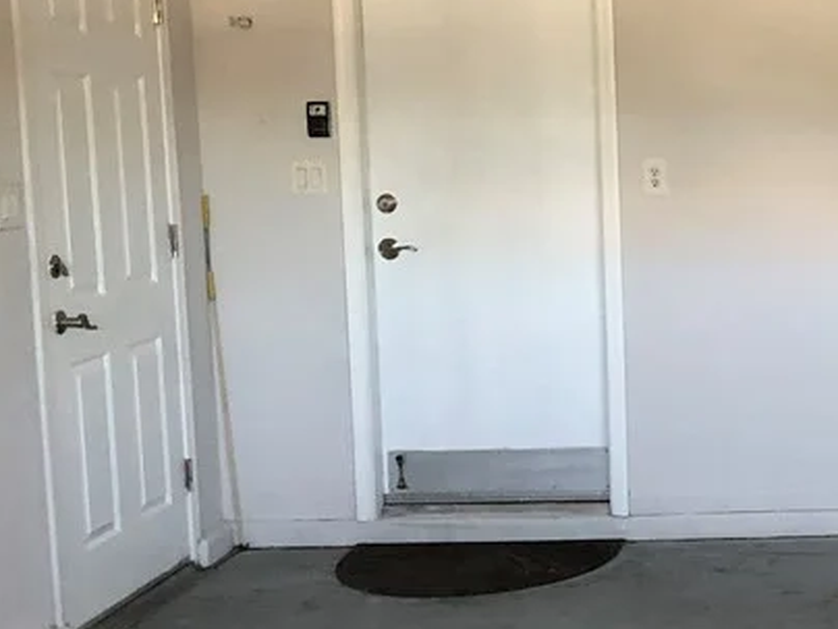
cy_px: 305
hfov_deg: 24.5
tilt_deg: -5.8
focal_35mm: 71
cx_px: 1037
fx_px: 1719
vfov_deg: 20.7
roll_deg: -0.5
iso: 64
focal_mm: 3.99
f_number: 1.8
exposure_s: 1/15
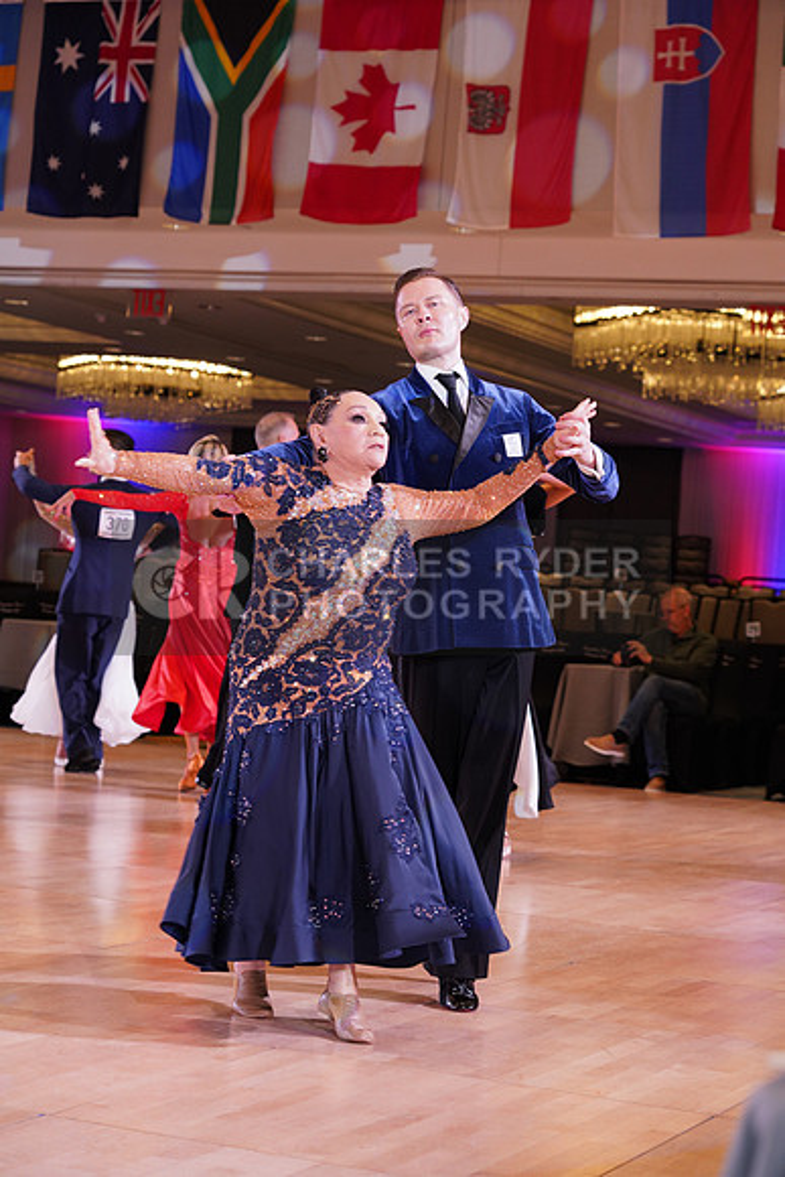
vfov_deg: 26.3
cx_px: 392
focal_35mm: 77
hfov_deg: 17.7
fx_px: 2517
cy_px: 588
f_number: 5
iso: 1250
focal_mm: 77
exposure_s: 1/125
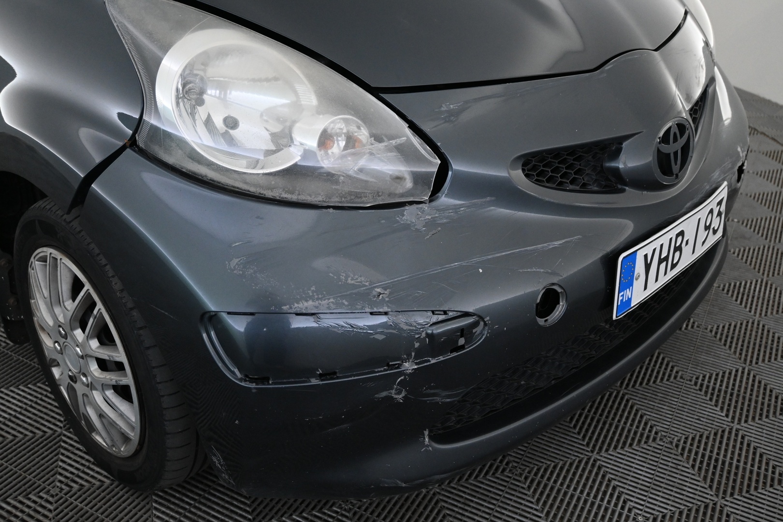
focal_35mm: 34
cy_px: 261
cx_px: 392
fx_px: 734
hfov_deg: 56.1
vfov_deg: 39.1
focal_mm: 22.5
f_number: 4
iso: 2000
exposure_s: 1/40
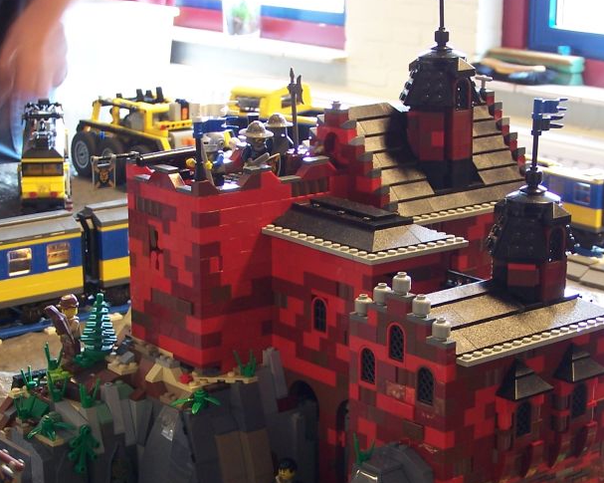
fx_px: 1501
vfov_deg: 18.2
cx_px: 351
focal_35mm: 84
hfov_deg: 22.7
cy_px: 304
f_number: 3
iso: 80
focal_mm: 8.5
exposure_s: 1/3
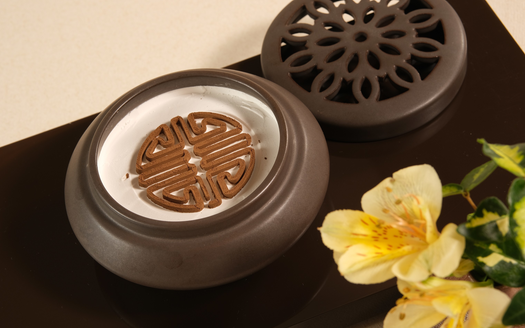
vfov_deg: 16.9
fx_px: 1102
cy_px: 176
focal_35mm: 77
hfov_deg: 26.8
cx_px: 261
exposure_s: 1/3
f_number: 9
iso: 160
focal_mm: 50
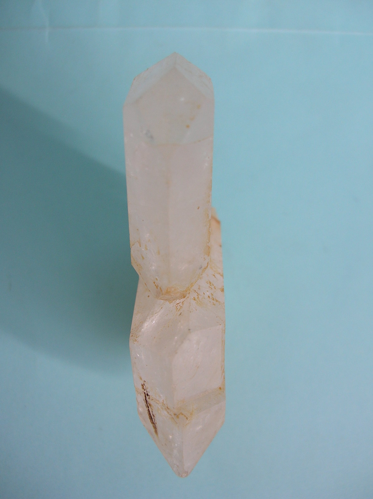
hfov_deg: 39.6
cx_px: 186
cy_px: 250
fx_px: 518
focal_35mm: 36
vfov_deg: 51.4
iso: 50
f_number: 2.7
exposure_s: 1/40.1
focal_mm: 6
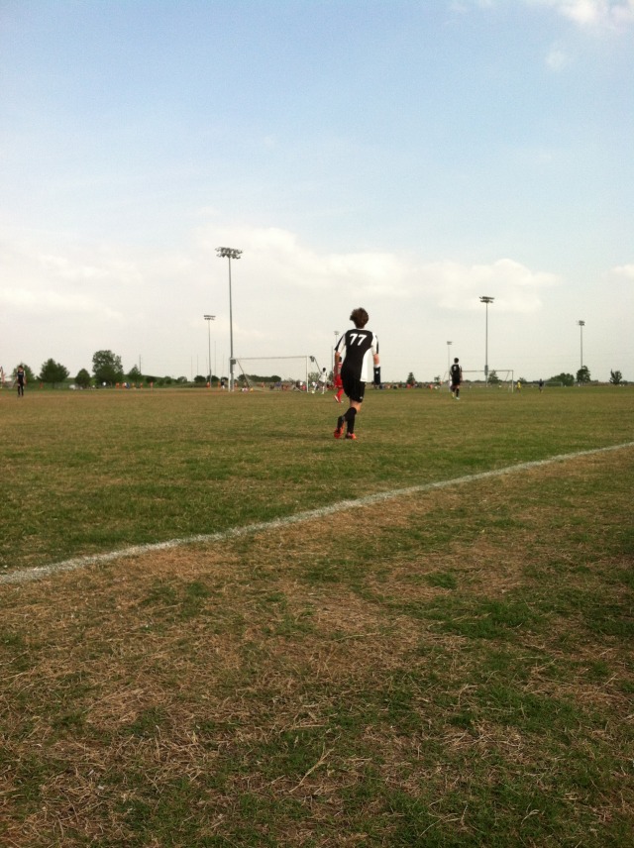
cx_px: 317
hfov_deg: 40.6
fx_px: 856
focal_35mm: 35
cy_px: 424
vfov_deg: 52.7
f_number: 2.8
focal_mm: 3.85
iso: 80
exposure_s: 1/1000
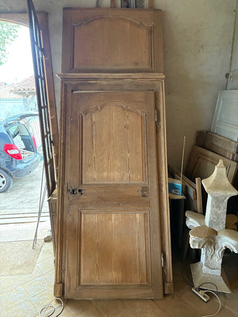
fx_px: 238
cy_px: 158
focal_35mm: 26
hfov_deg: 53.1
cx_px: 119
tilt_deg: -15.1
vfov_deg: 67.3
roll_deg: +0.8
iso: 500
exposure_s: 1/41
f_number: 1.6
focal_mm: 5.96
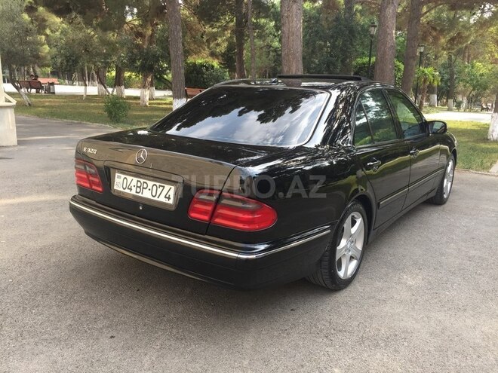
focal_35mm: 29
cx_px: 249
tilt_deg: -14.8
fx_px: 417
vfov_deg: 48.2
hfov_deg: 61.7
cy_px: 186
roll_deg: -1.7
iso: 32
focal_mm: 4.15
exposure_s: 1/208
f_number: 2.2
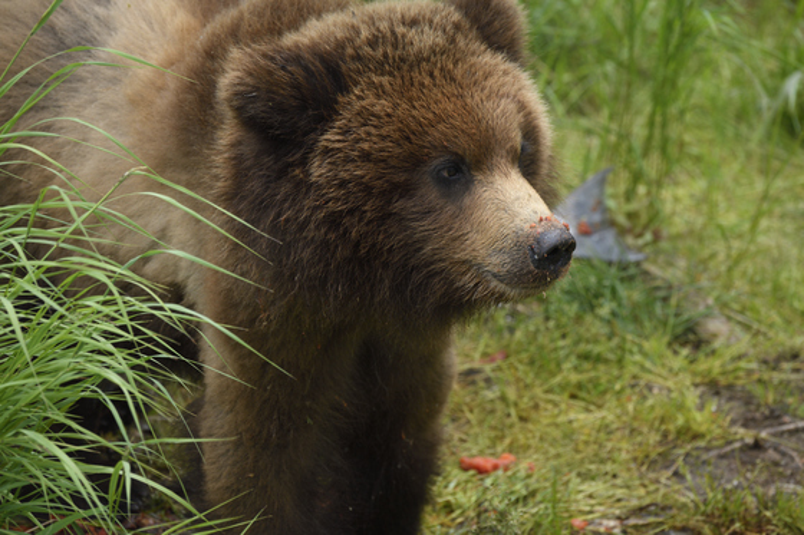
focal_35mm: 500
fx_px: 11163
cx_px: 402
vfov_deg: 2.7
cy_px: 268
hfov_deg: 4.1
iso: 800
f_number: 7.1
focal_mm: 500
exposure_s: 1/500
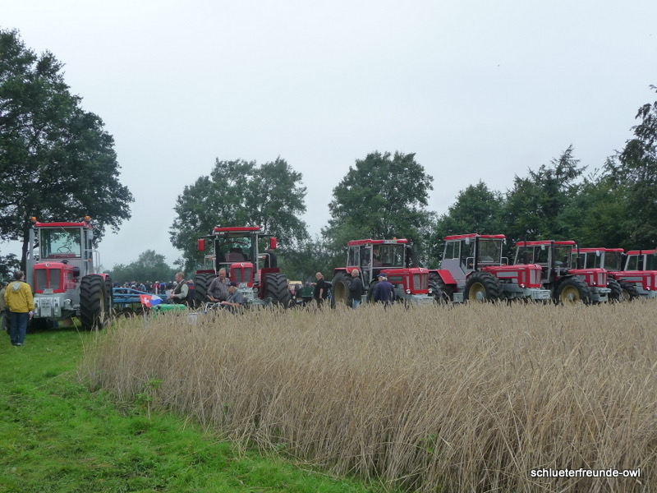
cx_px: 328
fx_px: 816
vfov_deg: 33.6
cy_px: 246
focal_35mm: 43
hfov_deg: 43.9
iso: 160
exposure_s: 1/250
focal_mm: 7.1
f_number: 4
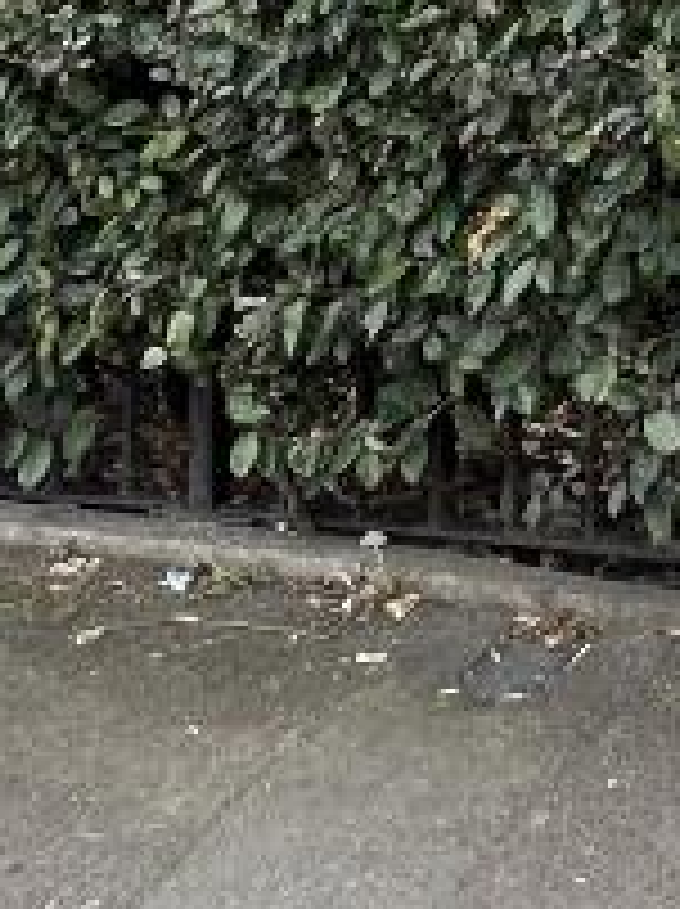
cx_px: 1365
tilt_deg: +1.8
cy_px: -585
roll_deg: +0.8
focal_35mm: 66
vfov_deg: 22.1
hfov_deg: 16.7
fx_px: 1732
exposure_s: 1/99
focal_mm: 1.57
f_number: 1.8
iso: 32
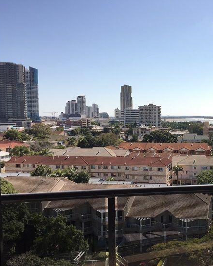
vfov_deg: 44.8
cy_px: 141
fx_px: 323
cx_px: 186
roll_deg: -0.4
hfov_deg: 34.7
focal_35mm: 41
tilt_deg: -5.2
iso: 50
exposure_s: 1/2639
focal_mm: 4.15
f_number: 2.2
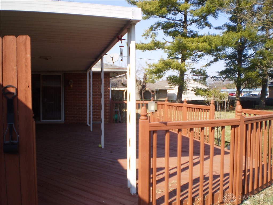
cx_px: 136
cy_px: 102
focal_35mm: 36
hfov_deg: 51.4
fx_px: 284
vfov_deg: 39.7
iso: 64
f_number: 3.1
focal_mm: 6.3
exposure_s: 1/640
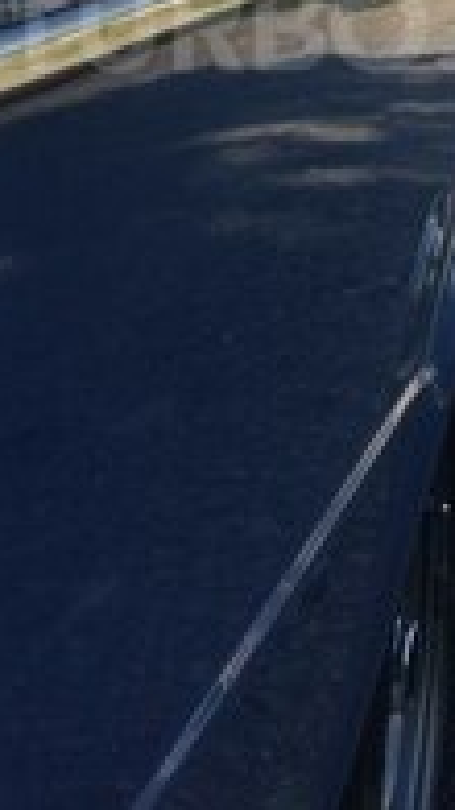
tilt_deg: +2.8
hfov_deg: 15.0
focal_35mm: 80
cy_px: 25
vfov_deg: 25.4
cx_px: 318
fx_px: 1719
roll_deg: -3.3
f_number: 2.2
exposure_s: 1/1282
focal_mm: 4.15
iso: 32
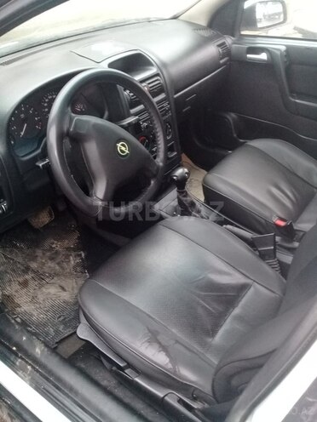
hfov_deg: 45.4
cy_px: 211
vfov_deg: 58.4
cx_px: 158
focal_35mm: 31
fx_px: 379
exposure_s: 1/33
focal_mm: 3.3
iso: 160
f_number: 2.2
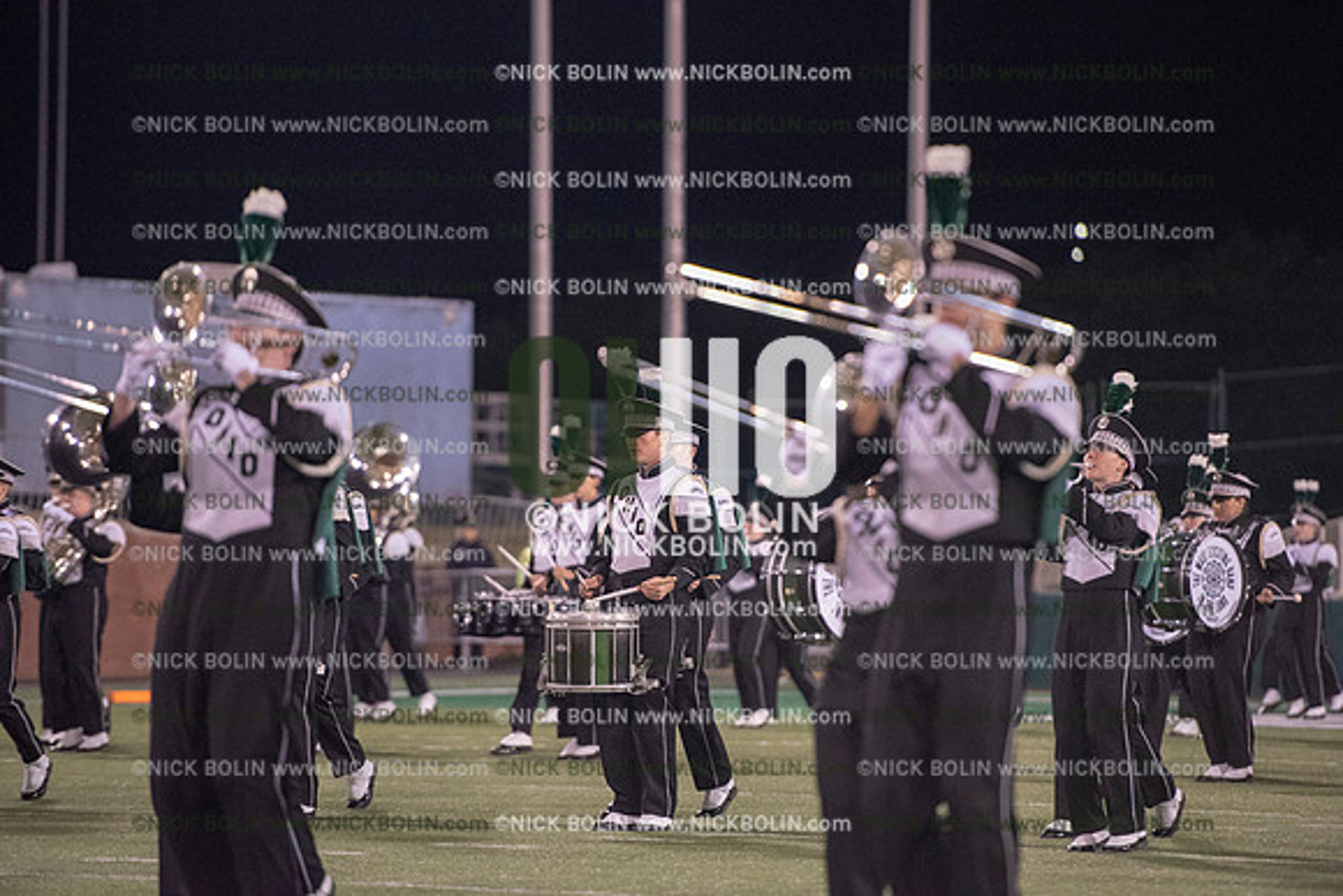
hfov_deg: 10.3
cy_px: 448
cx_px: 672
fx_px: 7463
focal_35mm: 200
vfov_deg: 6.9
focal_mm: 200
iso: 5000
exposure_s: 1/1250
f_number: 3.2
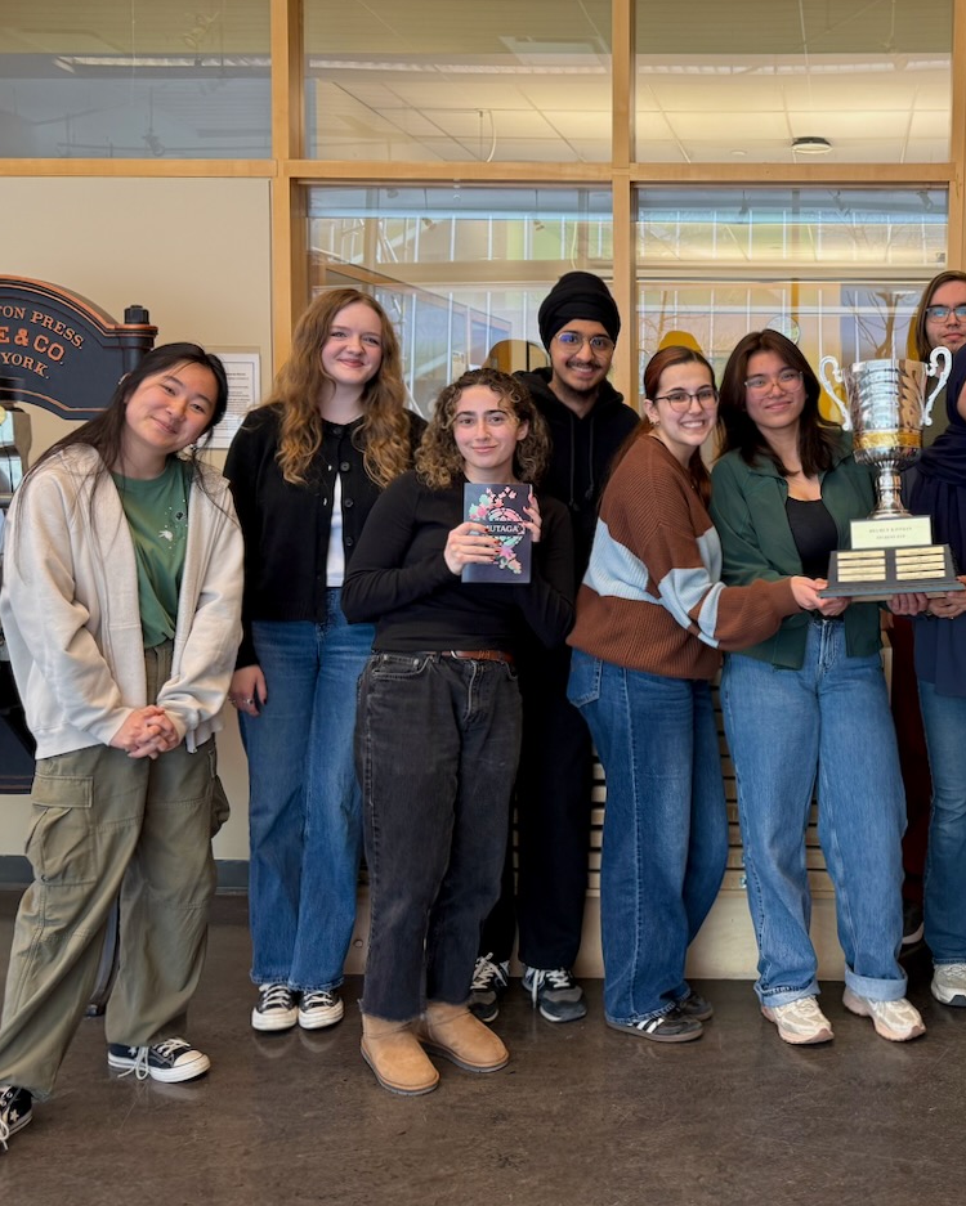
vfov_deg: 55.7
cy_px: 610
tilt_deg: -3.1
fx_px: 1143
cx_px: 742
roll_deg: -0.5
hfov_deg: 44.1
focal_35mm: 32
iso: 100
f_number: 1.78
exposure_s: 1/60
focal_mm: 6.76
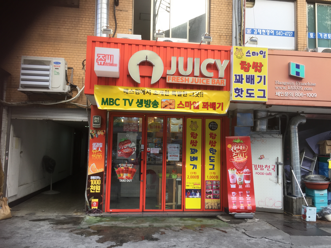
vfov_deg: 48.2
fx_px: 277
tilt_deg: +3.2
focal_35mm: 29
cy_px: 124
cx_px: 166
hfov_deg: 61.7
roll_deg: -0.9
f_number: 2.2
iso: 32
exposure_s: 1/120
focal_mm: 4.15
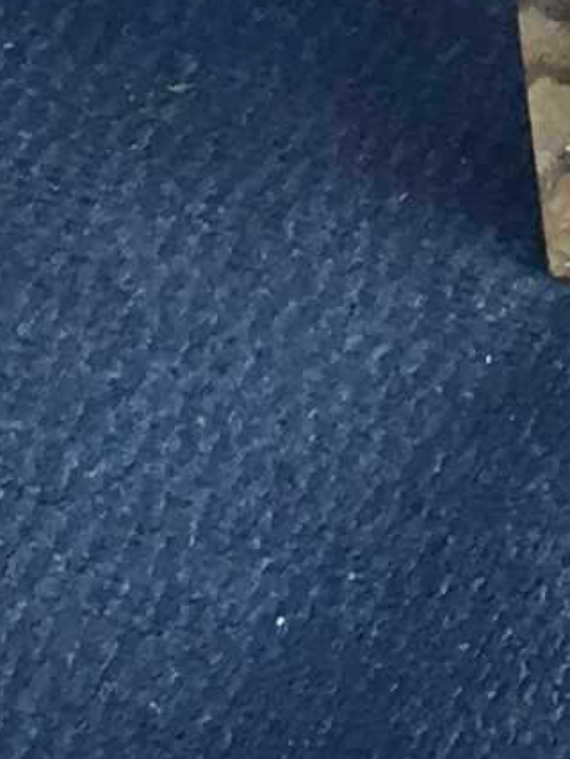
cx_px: 1286
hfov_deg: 6.4
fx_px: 4869
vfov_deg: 8.1
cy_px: -1219
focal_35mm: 222
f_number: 2.2
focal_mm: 4.15
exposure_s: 1/33
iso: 32
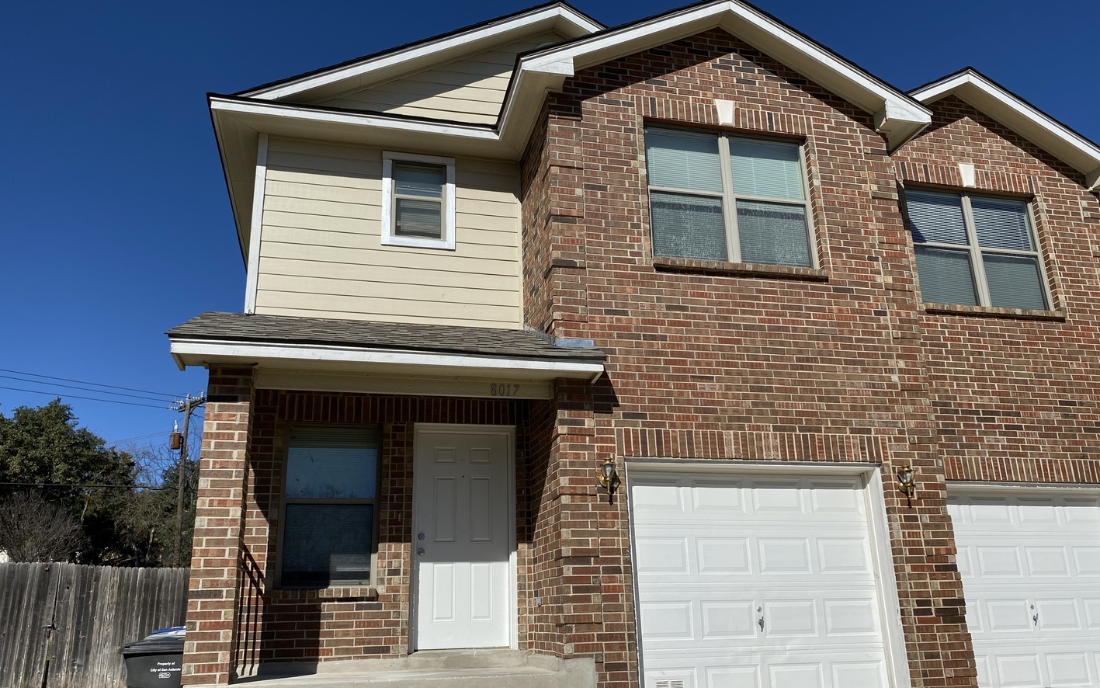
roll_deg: +1.8
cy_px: 363
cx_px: 546
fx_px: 839
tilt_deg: +14.9
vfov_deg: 44.5
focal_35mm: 28
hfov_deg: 66.5
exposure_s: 1/6803
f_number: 1.8
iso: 32
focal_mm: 4.25
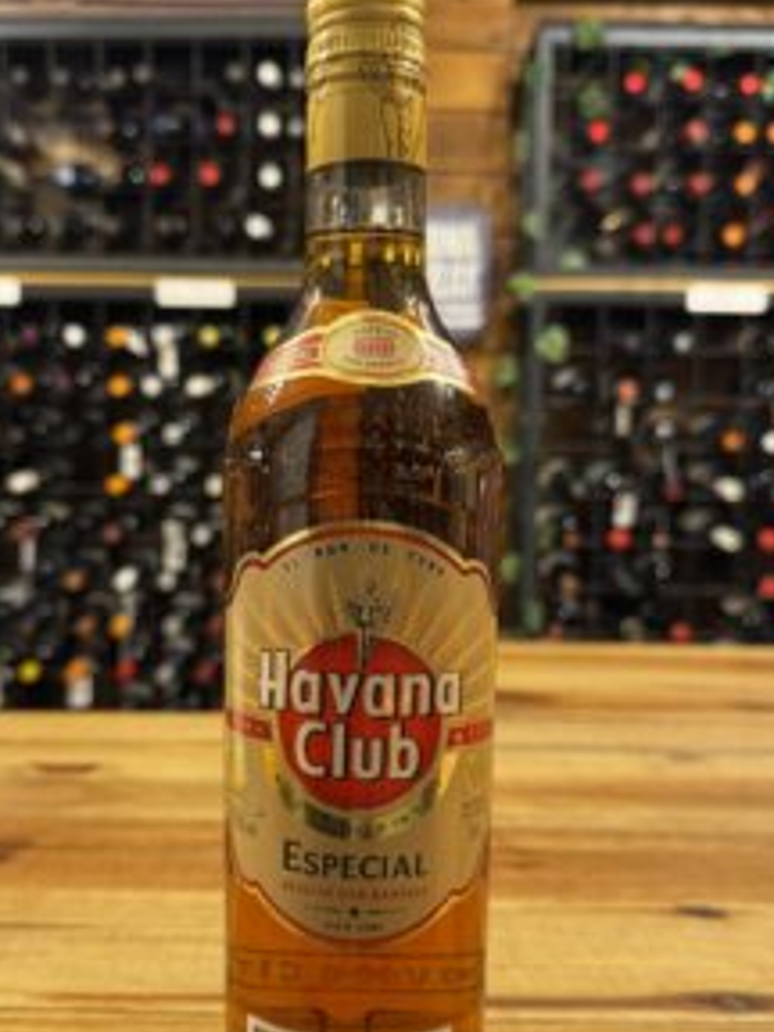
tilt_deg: -5.4
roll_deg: -0.7
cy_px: 588
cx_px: 340
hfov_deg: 39.6
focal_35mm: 36
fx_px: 1073
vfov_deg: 51.2
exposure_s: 1/50
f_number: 1.78
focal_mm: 6.76
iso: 250
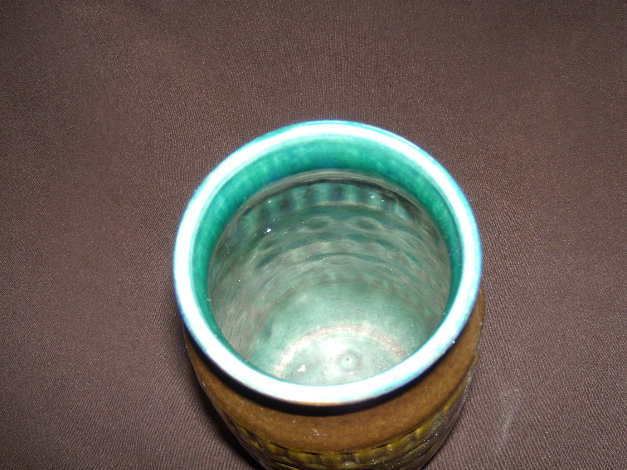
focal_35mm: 36
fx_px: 652
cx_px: 314
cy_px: 235
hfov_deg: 51.4
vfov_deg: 39.7
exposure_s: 1/30
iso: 80
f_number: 3.6
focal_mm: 6.4
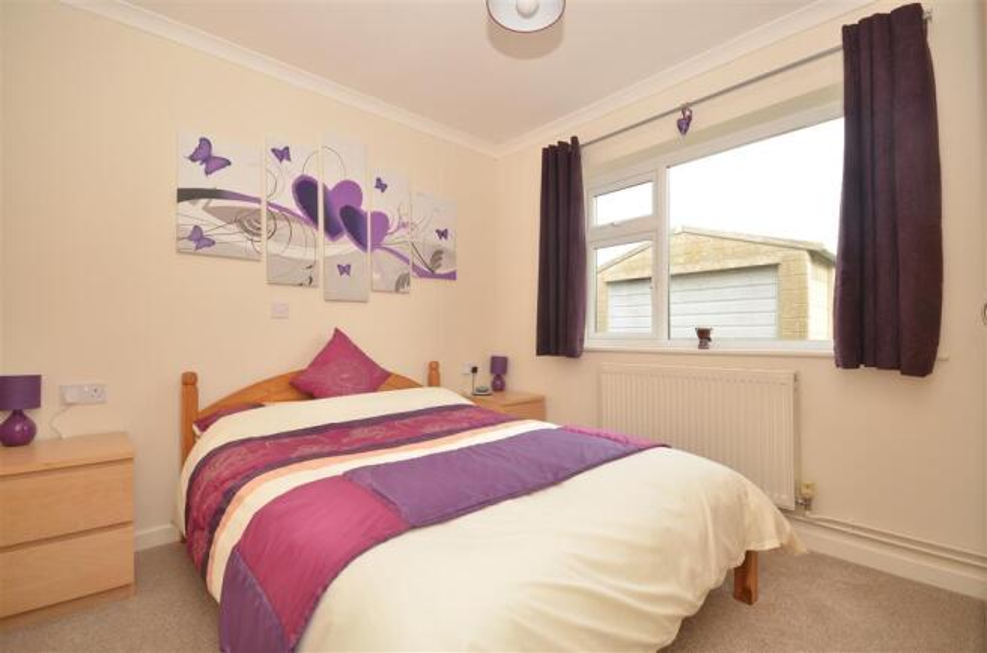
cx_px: 494
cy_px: 326
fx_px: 451
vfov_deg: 71.8
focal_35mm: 16
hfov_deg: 95.1
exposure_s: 1/50
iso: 500
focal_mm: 11
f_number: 9
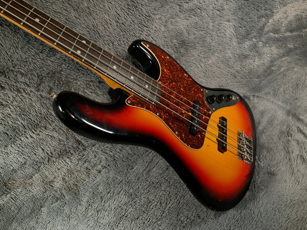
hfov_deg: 61.7
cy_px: 115
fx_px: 257
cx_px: 154
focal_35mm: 29
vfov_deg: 48.2
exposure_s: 1/104
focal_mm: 3
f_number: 1.8
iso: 50
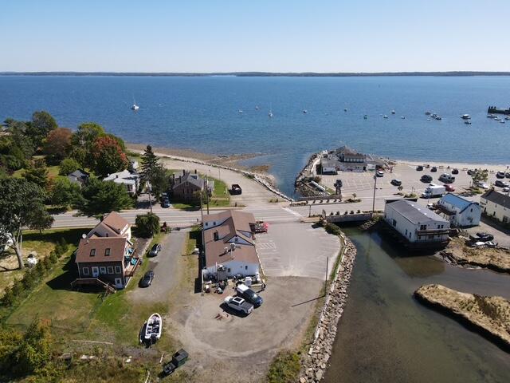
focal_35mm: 24
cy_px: 192
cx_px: 255
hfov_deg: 71.6
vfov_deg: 56.8
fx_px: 354
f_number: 2.8
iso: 100
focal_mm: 4.5
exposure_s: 1/640
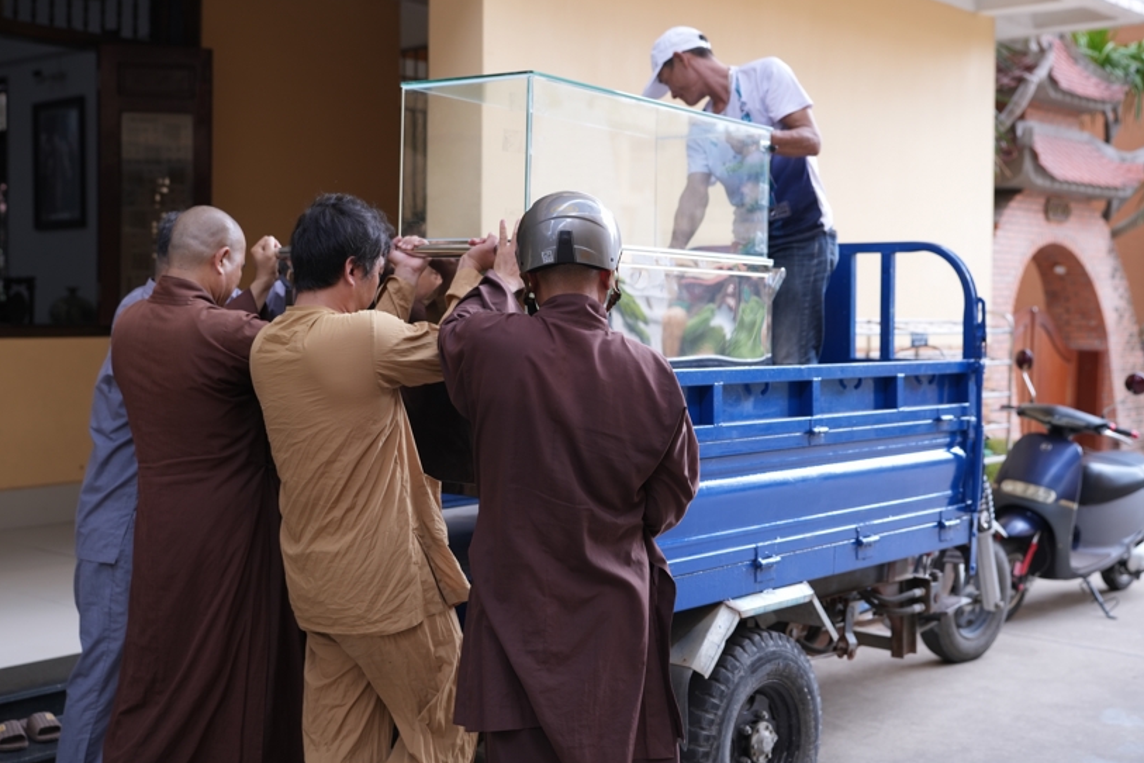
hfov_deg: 41.1
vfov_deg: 28.1
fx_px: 1525
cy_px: 338
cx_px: 544
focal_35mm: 48
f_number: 2.8
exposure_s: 1/320
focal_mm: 40
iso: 250
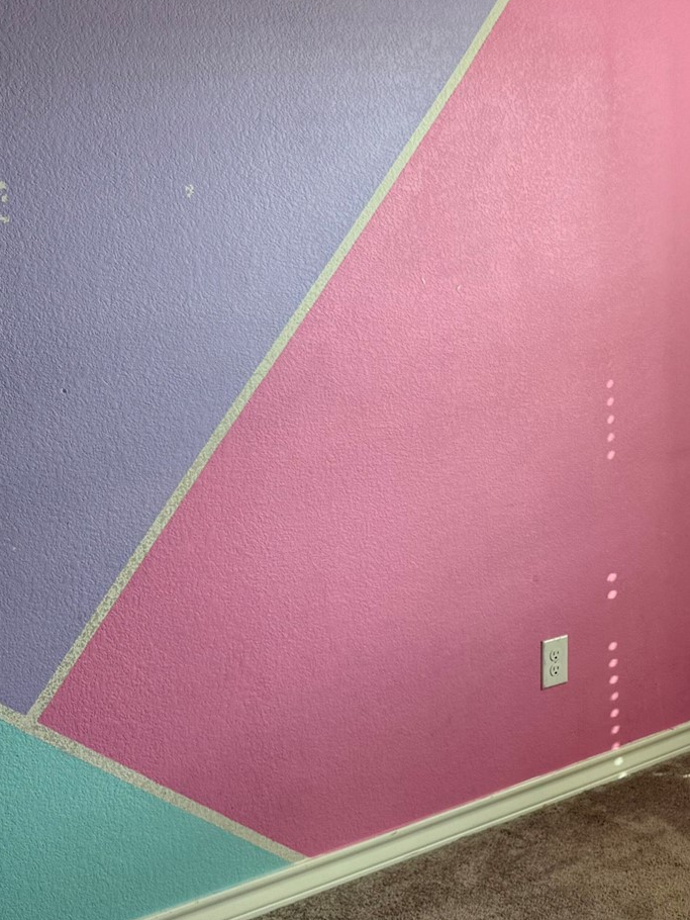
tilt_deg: -10.2
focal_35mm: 54
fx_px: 1435
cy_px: 454
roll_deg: -1.8
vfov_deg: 35.5
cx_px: 837
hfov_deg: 24.4
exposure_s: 1/121
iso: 100
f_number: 1.78
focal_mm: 6.76
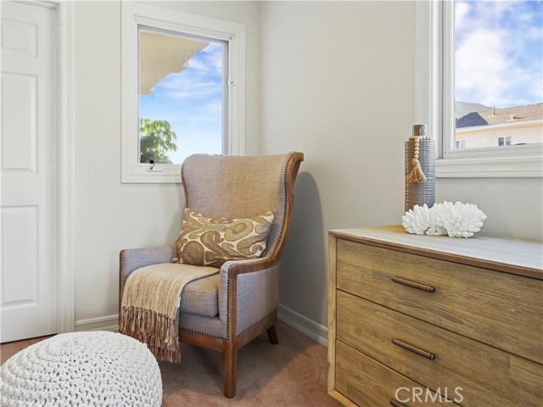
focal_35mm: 26
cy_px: 204
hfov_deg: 67.3
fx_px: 408
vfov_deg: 53.1
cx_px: 272
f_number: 8
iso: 1250
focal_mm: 13
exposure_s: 1/30
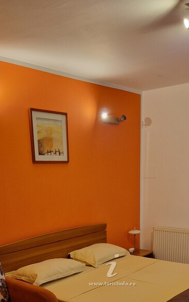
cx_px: 107
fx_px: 354
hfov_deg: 29.8
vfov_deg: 42.8
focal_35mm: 43
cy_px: 264
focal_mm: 5.4
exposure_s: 1/100
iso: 160
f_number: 1.8
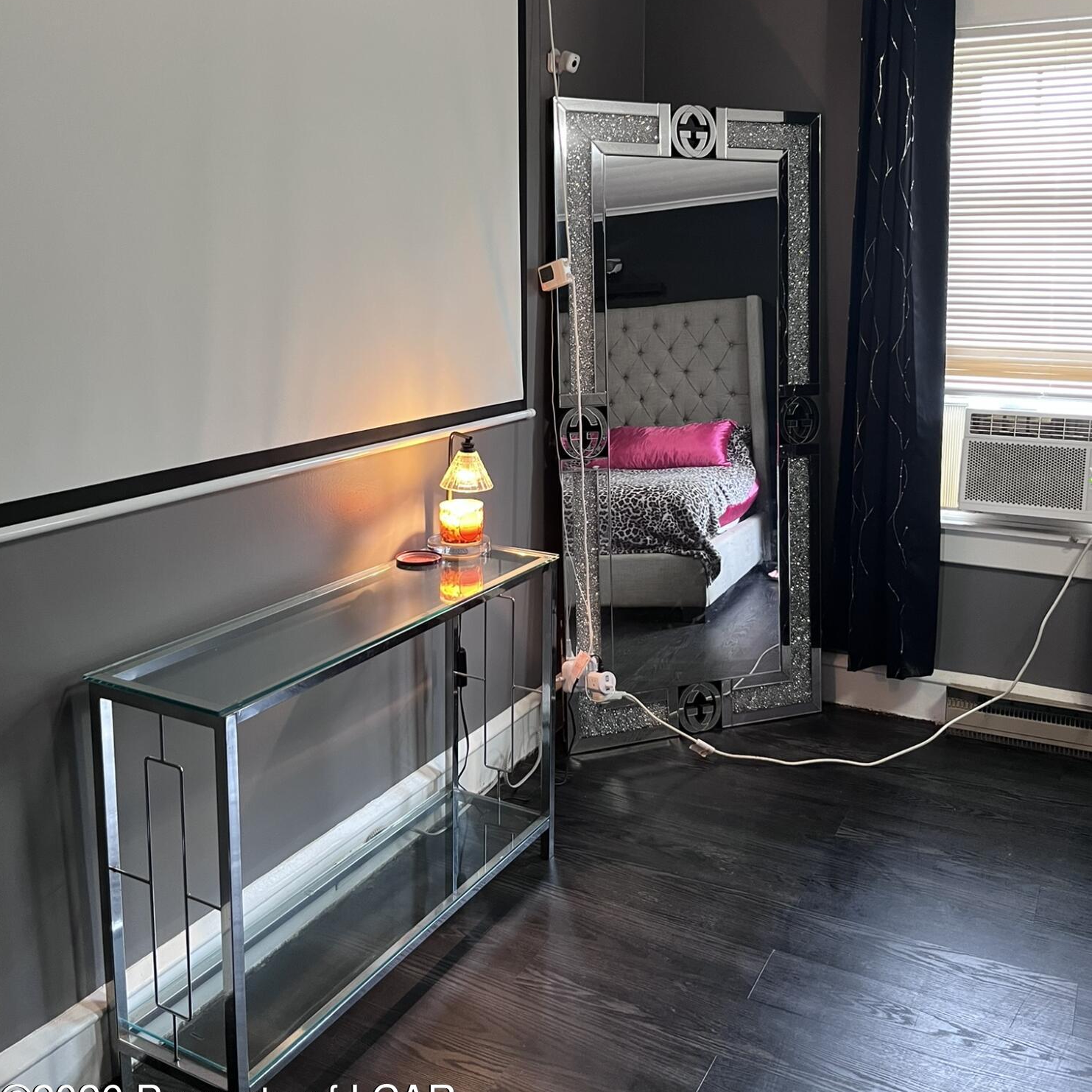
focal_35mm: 31
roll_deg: -1.2
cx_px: 549
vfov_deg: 52.1
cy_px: 431
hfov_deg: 52.5
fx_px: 1106
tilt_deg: -7.8
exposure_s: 1/60
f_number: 1.6
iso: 320
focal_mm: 5.1
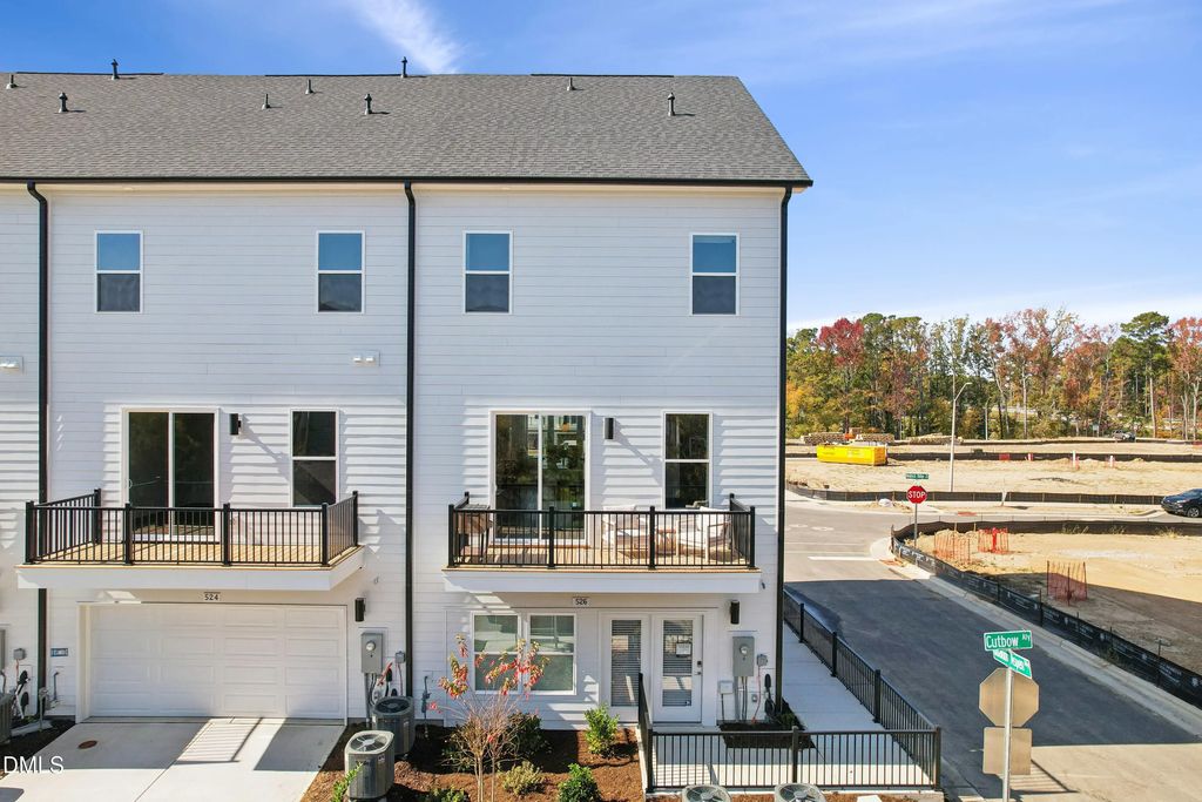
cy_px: 401
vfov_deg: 57.2
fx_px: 735
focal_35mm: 22
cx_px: 601
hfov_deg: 78.6
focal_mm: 8.4
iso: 130
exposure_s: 1/200
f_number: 2.8
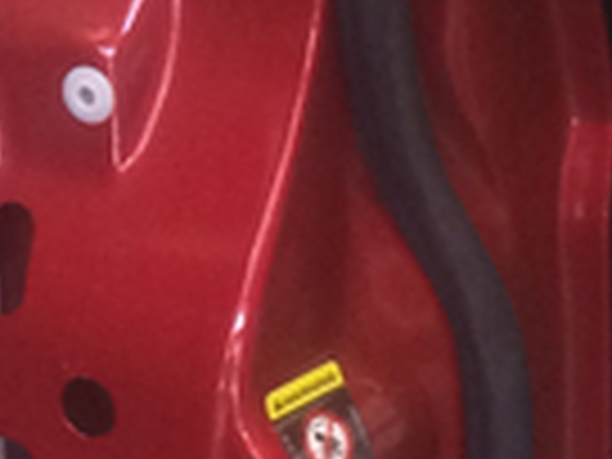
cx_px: -441
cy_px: -328
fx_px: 4225
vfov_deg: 6.1
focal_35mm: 239
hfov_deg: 8.0
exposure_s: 1/30
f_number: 2.2
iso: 125
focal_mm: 4.12
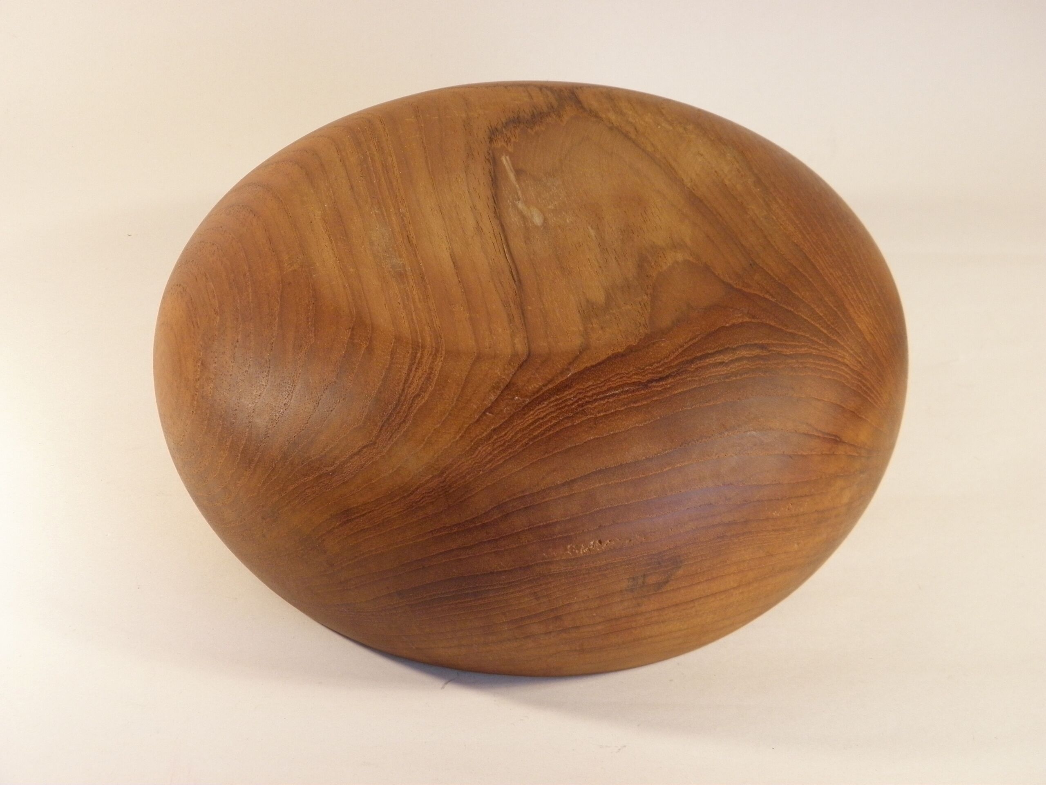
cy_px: 392
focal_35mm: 80
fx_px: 2417
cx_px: 523
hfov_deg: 24.4
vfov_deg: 18.4
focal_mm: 14.3
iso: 200
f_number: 4.4
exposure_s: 1/50
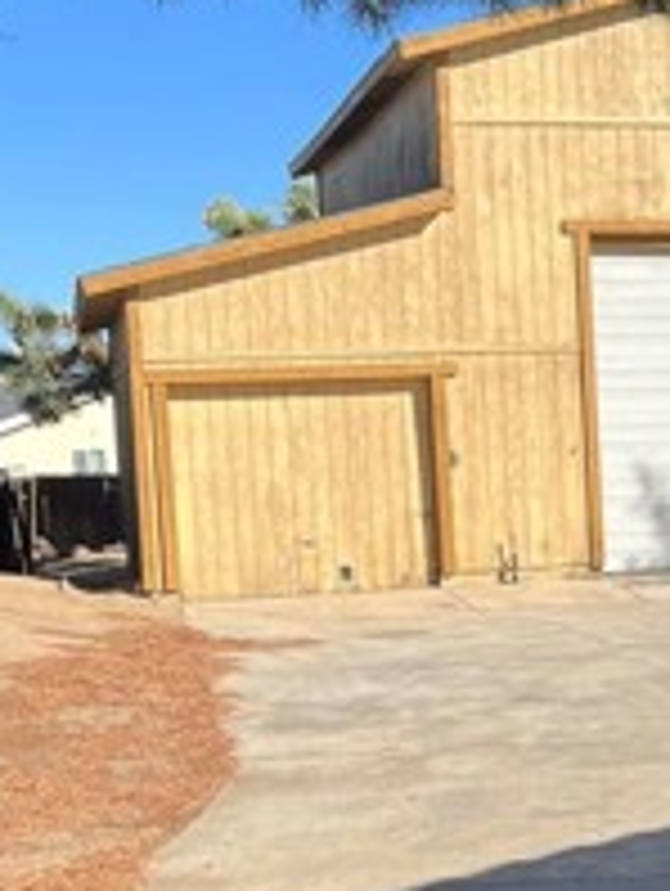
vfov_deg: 23.2
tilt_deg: -4.0
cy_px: 590
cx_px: 778
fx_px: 2163
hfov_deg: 16.9
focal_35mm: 84
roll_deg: +2.0
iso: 50
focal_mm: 5.1
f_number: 1.6
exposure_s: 1/2571
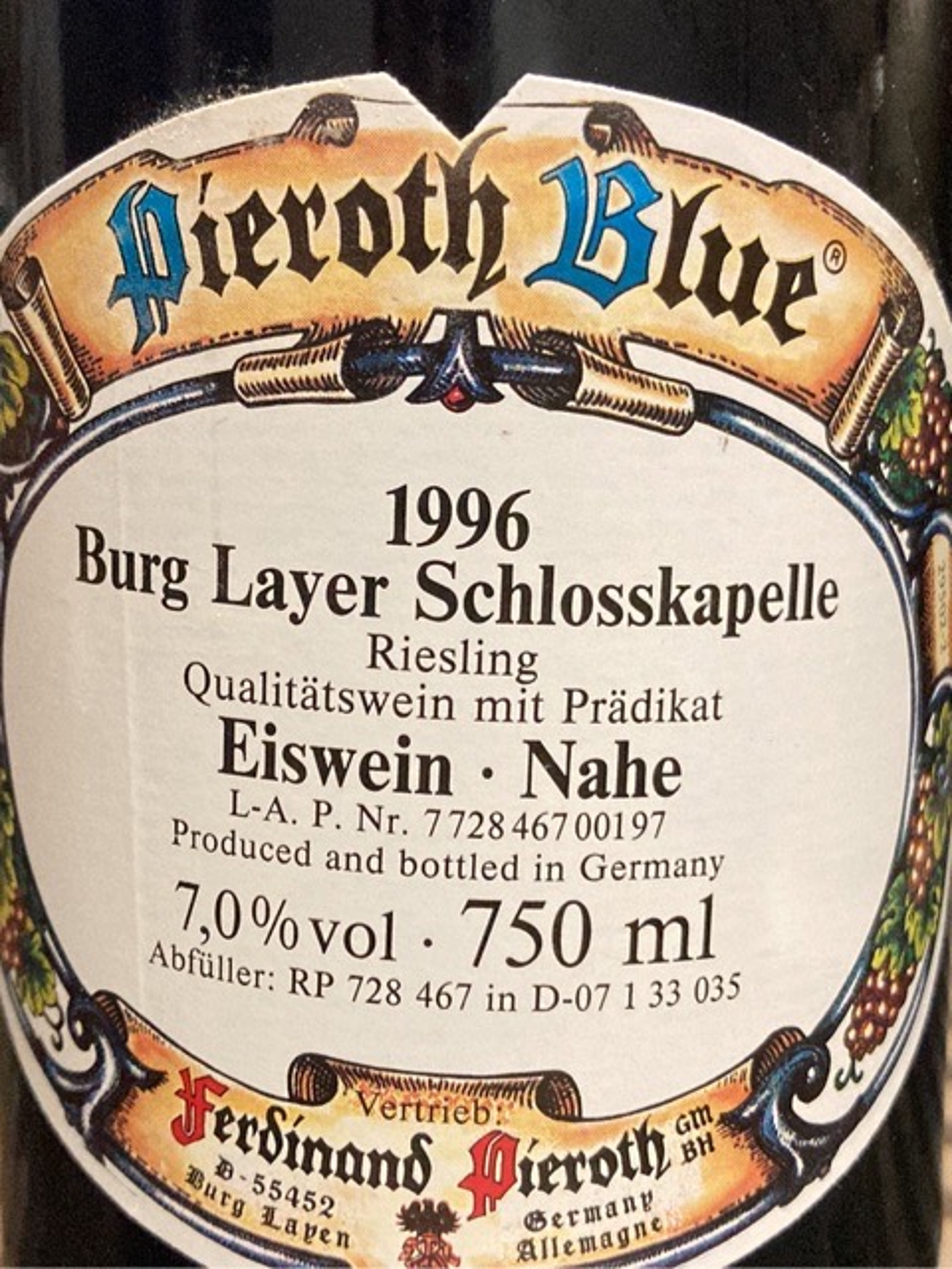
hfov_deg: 22.9
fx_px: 2347
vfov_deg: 30.3
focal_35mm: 64
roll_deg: +0.9
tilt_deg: -9.4
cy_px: 634
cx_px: 476
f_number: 1.8
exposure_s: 1/100
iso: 400
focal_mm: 3.99
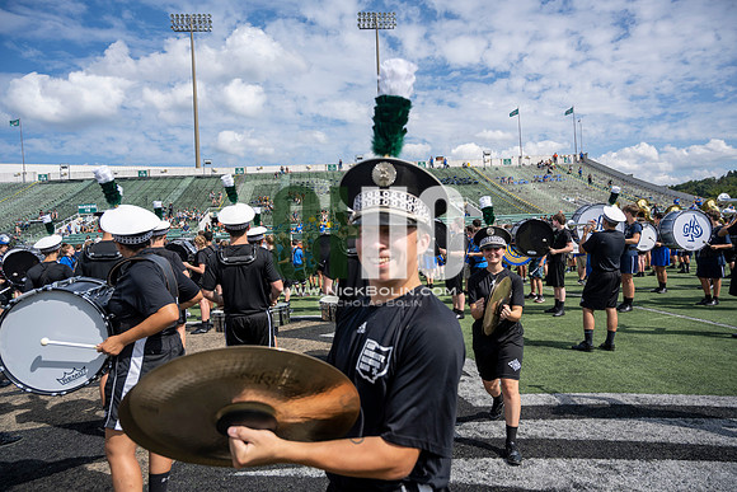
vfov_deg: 53.2
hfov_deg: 73.7
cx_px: 368
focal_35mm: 24
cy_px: 246
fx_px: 491
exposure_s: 1/1600
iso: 200
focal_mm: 24
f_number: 5
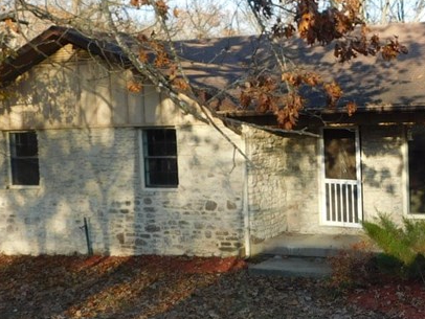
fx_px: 713
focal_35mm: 58
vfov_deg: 25.3
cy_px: 156
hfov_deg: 31.3
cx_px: 399
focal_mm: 4
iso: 125
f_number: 3
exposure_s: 1/320
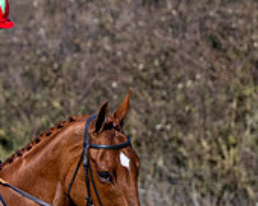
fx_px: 6116
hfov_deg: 2.4
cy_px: 278
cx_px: -217
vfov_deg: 1.9
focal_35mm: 801
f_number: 2.8
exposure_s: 1/5000
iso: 200
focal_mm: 110
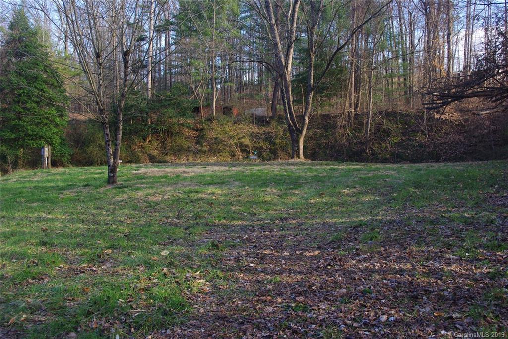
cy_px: 170
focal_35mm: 39
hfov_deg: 49.5
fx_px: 551
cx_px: 254
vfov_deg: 34.3
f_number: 5.6
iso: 100
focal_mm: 26.25
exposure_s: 1/60
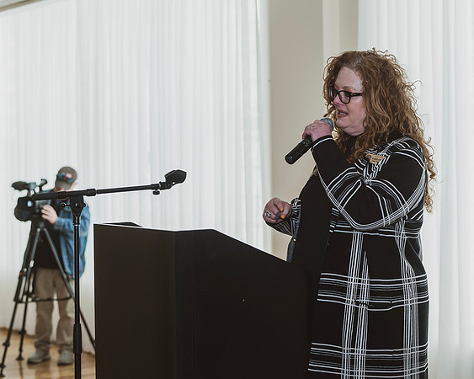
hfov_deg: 20.4
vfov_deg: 16.4
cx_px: 339
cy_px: 147
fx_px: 1313
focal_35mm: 94
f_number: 2.8
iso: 100
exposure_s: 1/125
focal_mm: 54
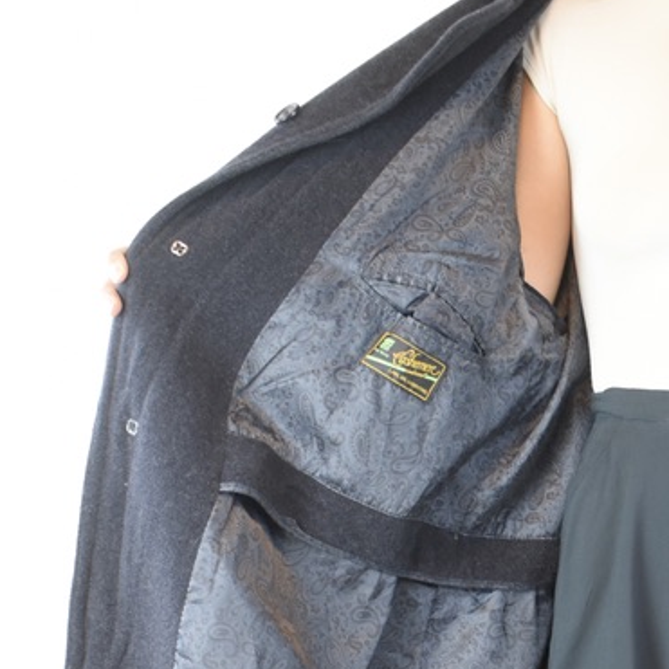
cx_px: 572
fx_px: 2039
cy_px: 748
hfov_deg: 18.4
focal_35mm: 93
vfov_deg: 17.9
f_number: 4
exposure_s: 1/60
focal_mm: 25
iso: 720
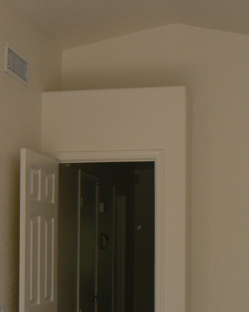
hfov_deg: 18.2
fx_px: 774
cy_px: 212
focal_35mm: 84
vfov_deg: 22.6
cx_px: 163
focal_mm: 6
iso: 80
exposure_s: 1/100
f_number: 4
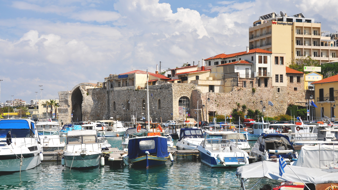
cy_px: 92
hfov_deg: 33.3
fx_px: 565
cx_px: 169
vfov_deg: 19.1
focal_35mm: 63
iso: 200
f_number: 11
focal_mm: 40
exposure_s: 1/320
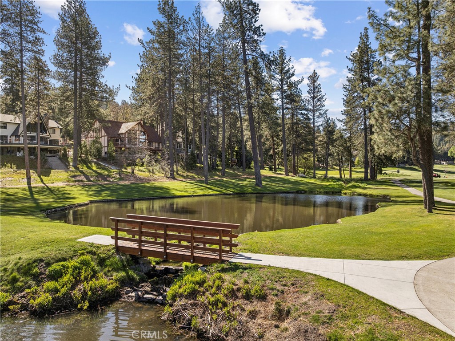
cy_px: 170
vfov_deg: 56.7
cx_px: 228
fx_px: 315
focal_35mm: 24
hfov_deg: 71.6
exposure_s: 1/60
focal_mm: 12.3
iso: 100
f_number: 2.8
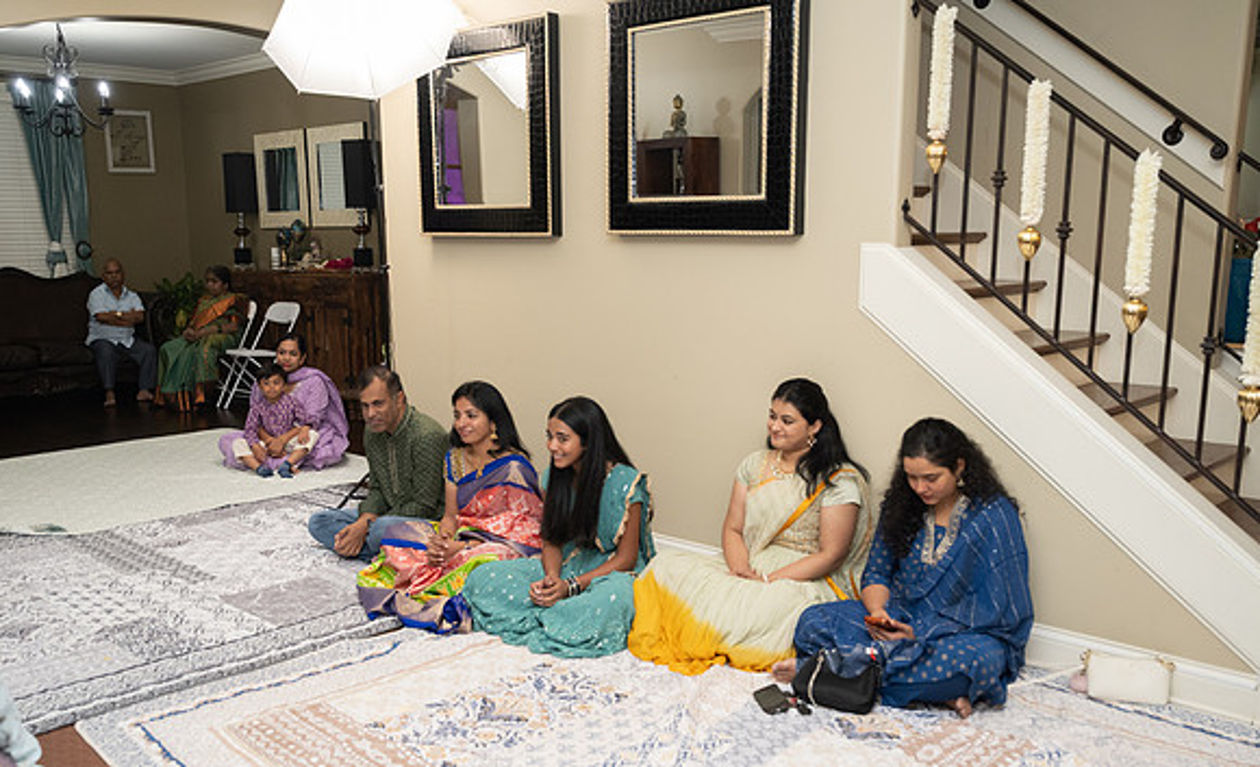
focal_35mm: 34
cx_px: 570
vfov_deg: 36.7
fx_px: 1151
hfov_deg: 57.3
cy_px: 461
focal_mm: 30
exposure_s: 1/160
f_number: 3.2
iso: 1000
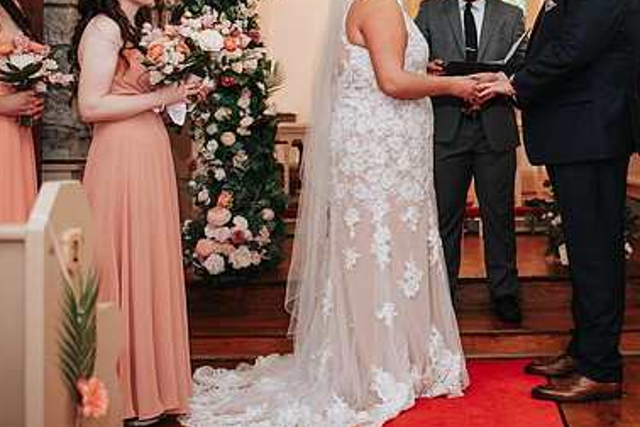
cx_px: 481
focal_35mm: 56
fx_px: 995
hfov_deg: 34.9
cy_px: 101
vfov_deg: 23.9
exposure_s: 1/200
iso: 1000
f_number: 2.8
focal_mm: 35
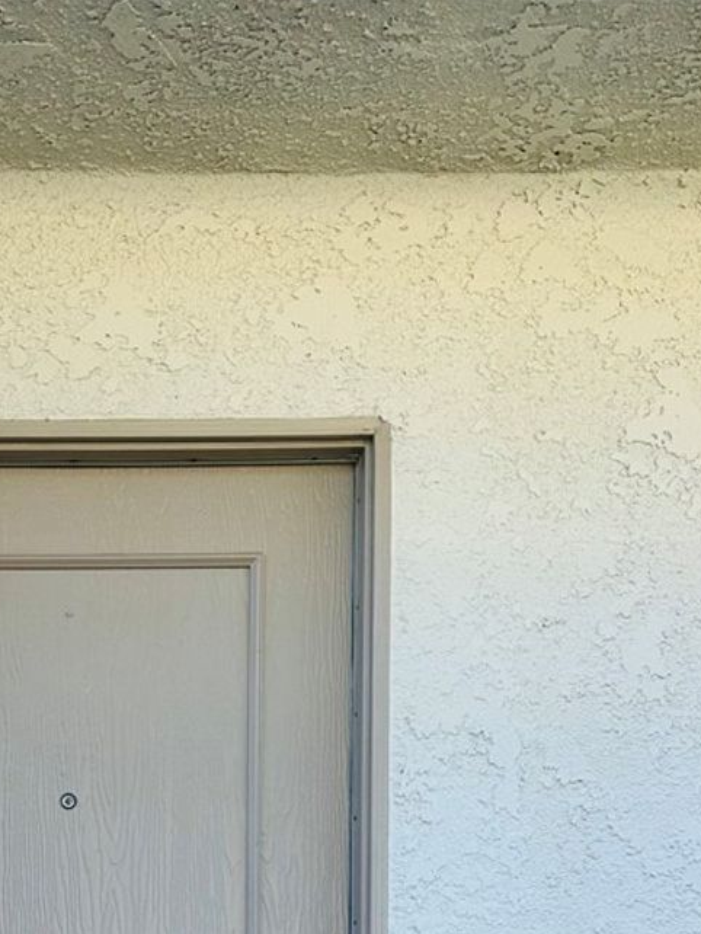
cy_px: 989
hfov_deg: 27.9
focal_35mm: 51
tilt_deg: -1.5
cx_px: 116
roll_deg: -0.8
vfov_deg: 33.4
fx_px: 1376
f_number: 1.78
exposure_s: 1/718
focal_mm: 6.86
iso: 80
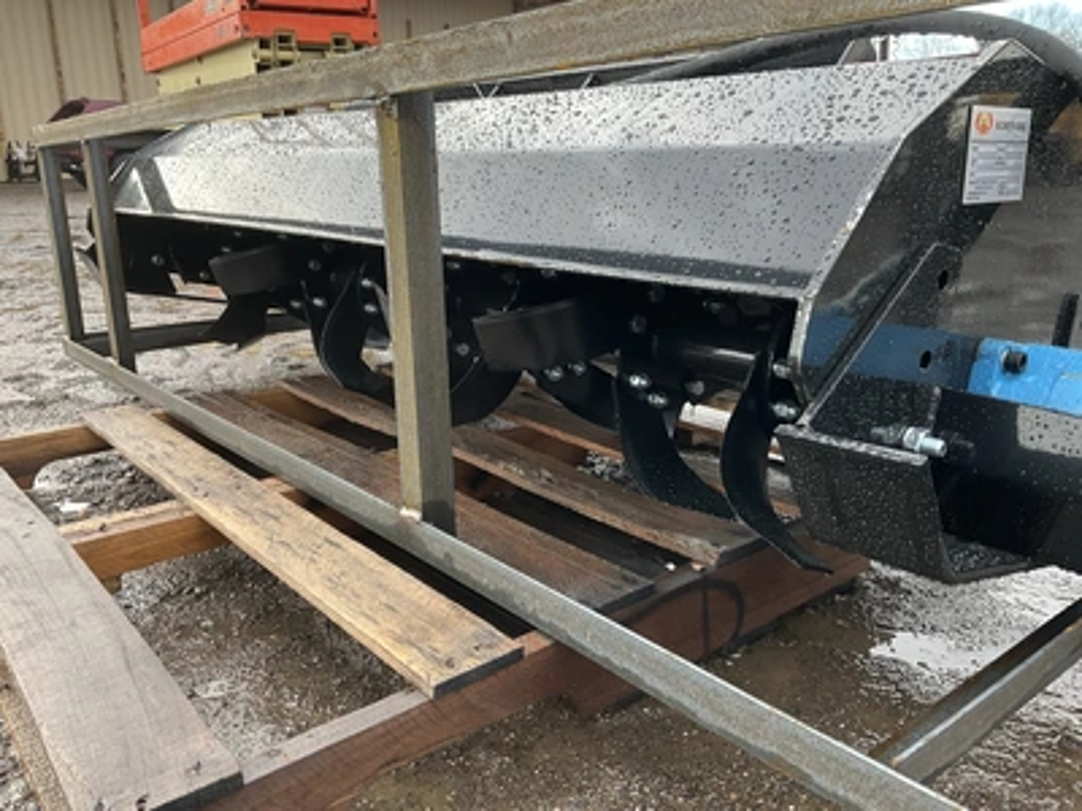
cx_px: 541
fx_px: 906
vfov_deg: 48.2
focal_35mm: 29
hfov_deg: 61.7
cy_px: 406
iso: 25
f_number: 1.8
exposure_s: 1/122
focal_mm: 3
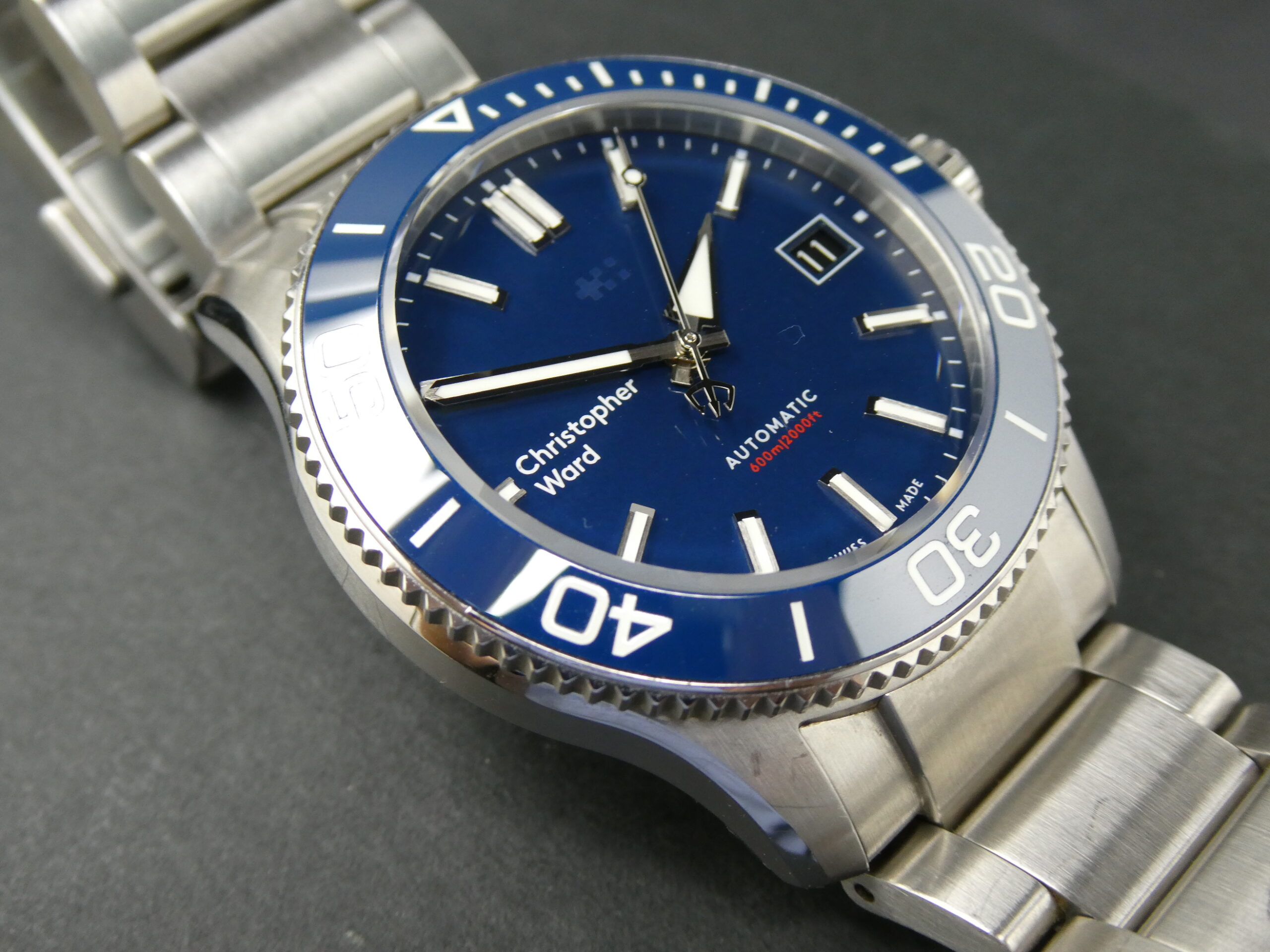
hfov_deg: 38.2
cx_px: 635
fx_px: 1834
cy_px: 476
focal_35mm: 50
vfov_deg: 29.1
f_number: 4.1
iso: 320
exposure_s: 1/80
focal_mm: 9
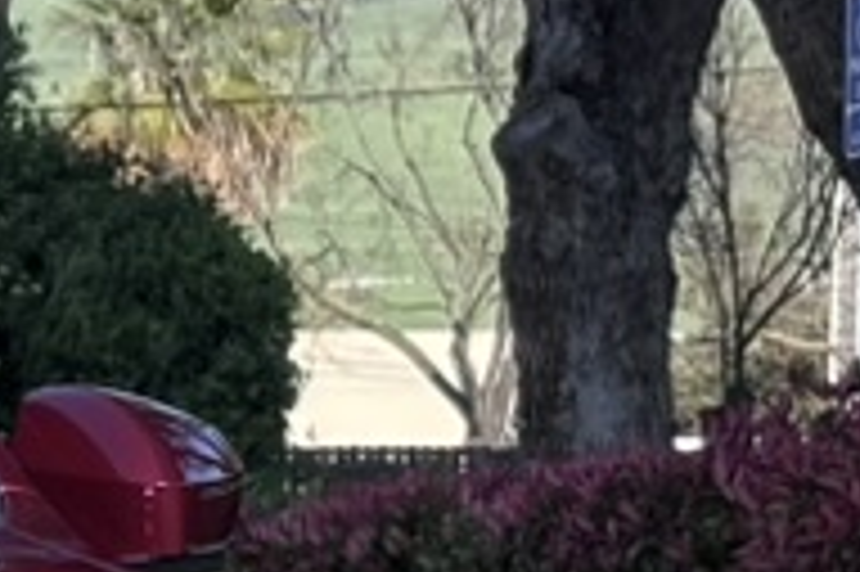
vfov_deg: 4.7
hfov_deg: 6.7
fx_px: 6922
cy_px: 1045
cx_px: -1184
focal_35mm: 290
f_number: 1.6
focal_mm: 5.96
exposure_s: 1/1037
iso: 32
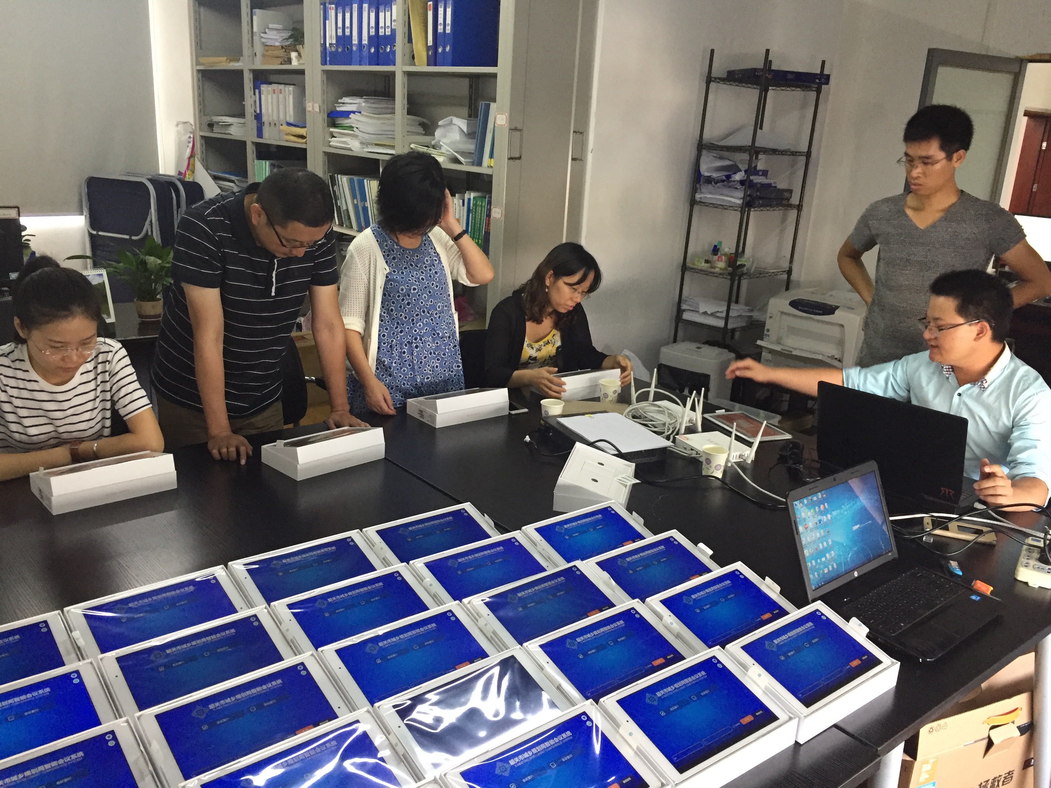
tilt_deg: -17.7
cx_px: 526
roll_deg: -5.0
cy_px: 394
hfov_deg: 61.7
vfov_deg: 48.2
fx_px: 880
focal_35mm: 29
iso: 200
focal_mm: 4.15
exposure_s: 1/33
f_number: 2.2
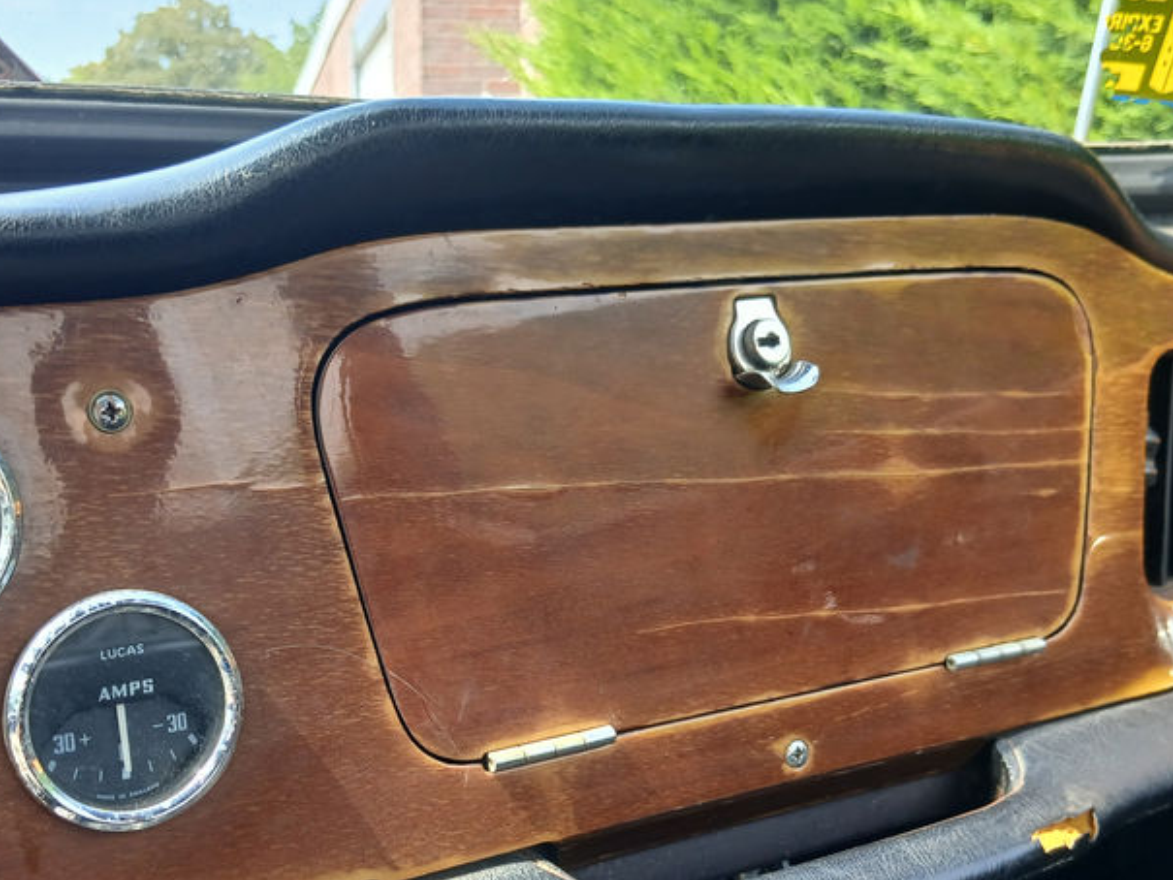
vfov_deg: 32.7
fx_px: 1491
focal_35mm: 44
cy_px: 554
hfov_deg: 42.6
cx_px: 438
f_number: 1.8
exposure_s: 1/100
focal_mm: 3.98
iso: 40
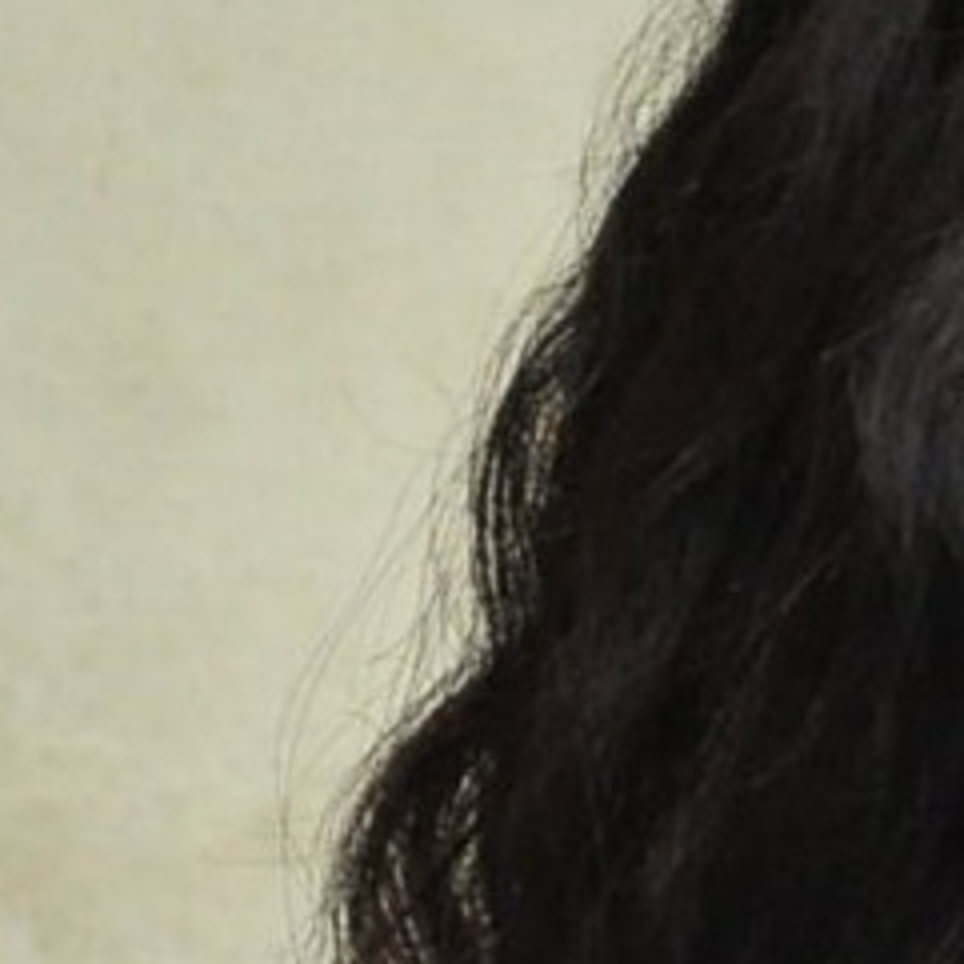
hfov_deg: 2.9
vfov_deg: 2.9
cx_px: 2244
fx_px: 18684
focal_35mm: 593
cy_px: 2866
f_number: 7.1
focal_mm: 62
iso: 1600
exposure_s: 1/125
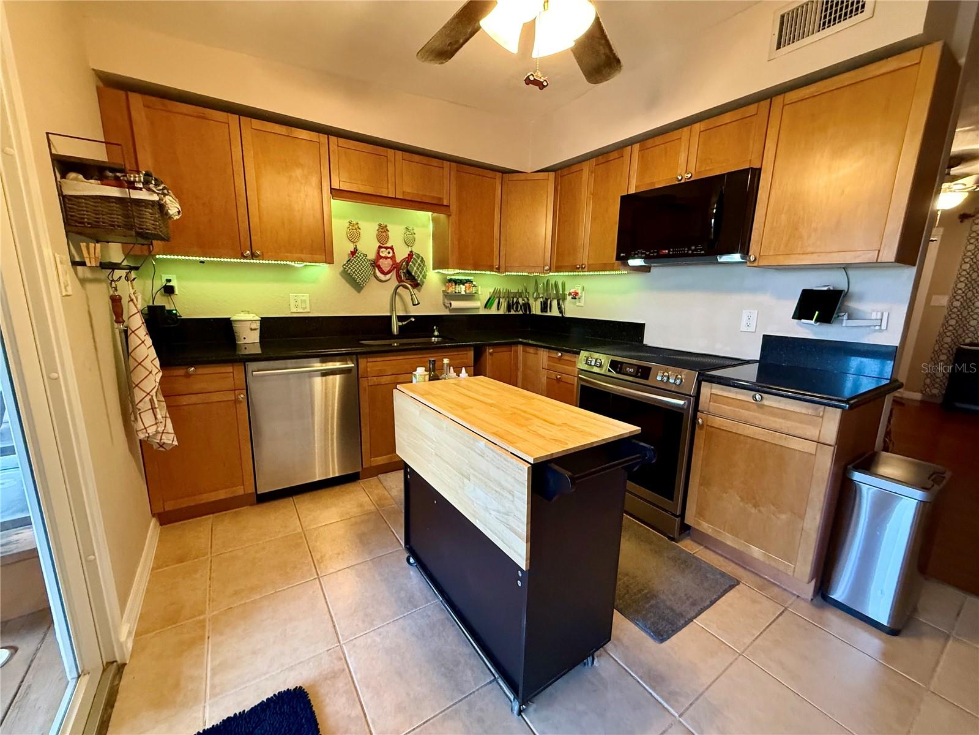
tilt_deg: -11.2
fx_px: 396
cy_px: 368
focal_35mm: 14
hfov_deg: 102.1
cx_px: 490
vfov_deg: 85.7
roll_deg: -1.4
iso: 500
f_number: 2.2
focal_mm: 2.22
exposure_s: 1/46
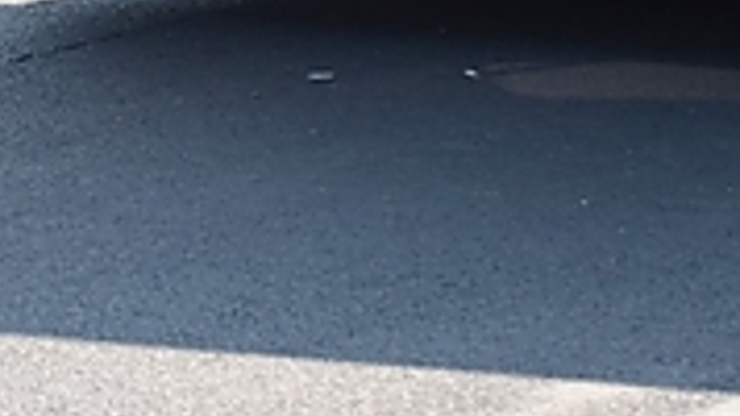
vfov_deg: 2.0
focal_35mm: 611
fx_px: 11984
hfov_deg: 3.5
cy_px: -426
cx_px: 299
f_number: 5.6
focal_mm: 105
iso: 200
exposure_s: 1/500
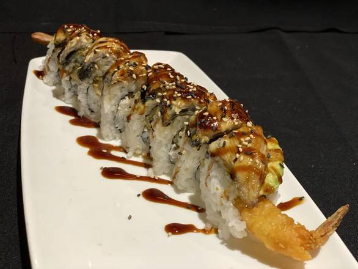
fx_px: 538
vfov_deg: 28.1
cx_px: 179
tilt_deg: -31.2
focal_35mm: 52
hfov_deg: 36.8
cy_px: 134
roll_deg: -2.7
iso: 320
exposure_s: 1/40
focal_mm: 6
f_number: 2
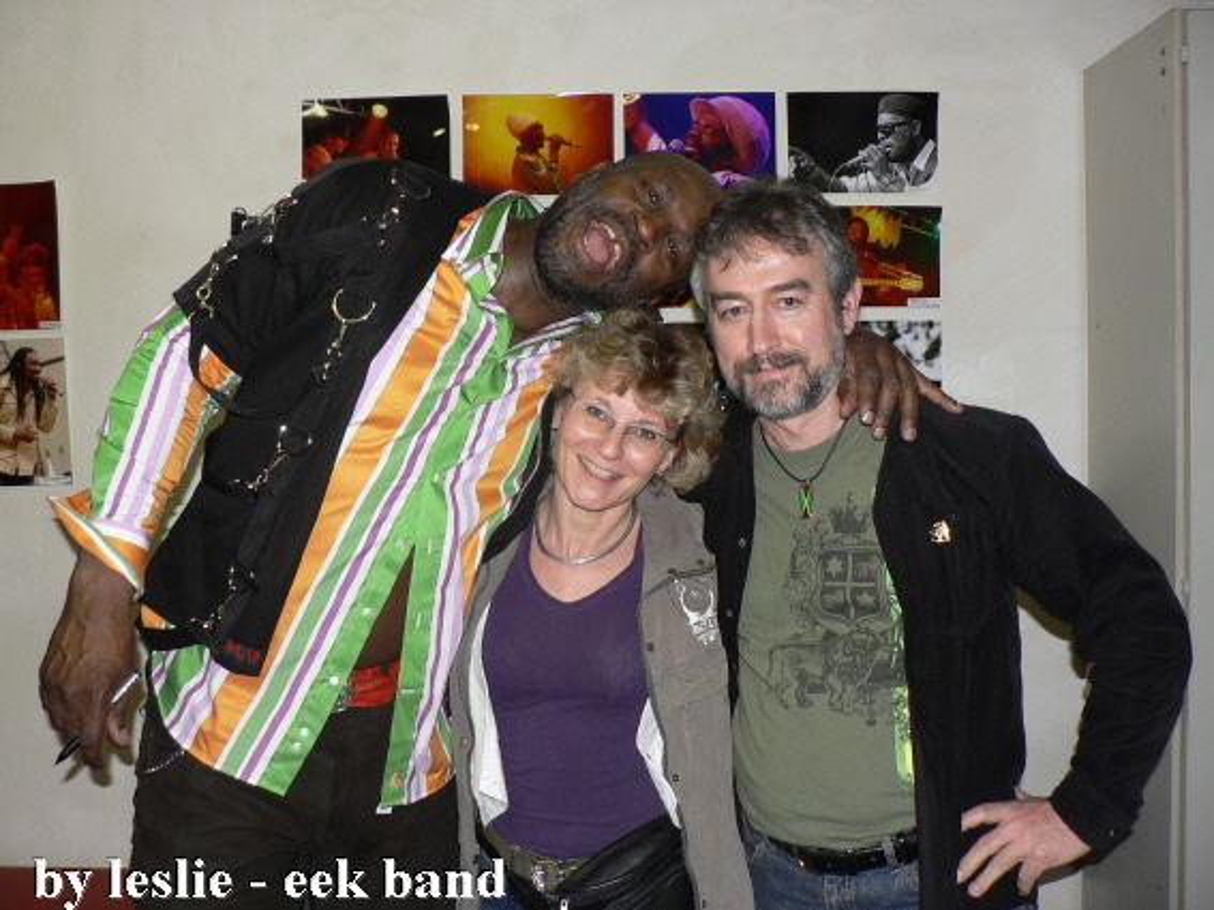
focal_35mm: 35
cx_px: 607
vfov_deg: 40.7
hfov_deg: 52.6
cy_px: 455
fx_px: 1227
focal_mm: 6
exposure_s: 1/60
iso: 150
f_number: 2.8
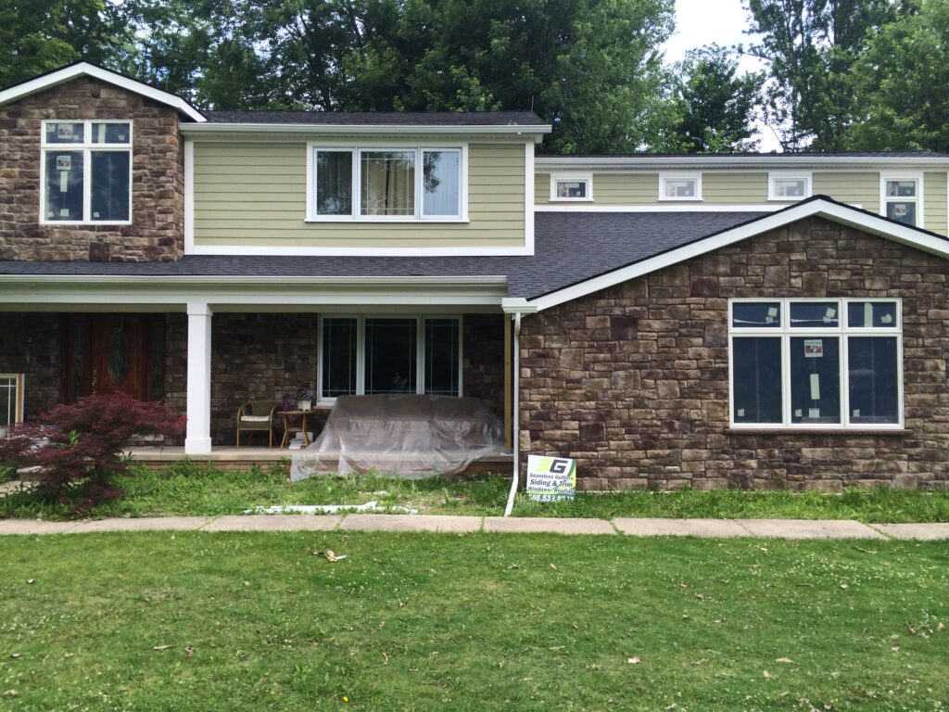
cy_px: 356
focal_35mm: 30
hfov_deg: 60.0
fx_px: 822
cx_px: 474
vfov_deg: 46.8
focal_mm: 4.12
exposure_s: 1/720
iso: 32
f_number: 2.2
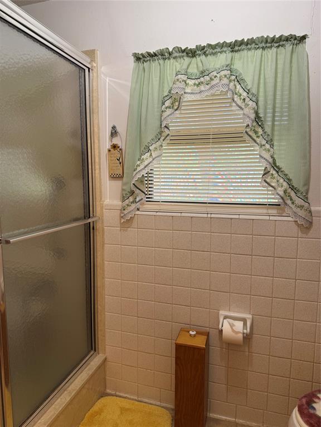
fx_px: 297
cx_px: 160
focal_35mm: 24
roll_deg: -0.5
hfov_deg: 56.8
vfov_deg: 71.6
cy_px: 214
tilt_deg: -7.1
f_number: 1.78
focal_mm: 6.76
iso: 100
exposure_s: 1/60
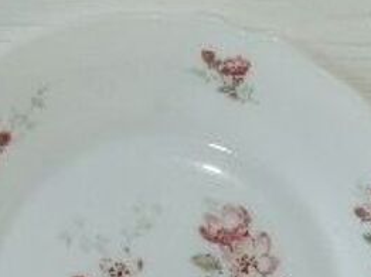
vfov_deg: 8.7
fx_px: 1799
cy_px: 380
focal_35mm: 168
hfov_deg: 11.7
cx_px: 365
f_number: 3.2
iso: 64
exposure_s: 1/160
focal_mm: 11.46
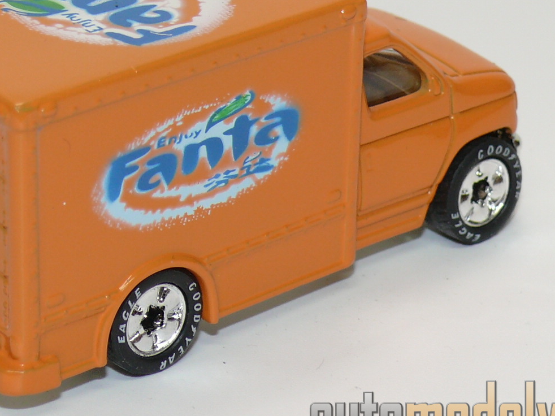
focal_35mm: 176
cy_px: 128
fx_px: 2821
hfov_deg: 11.2
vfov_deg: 8.4
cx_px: 179
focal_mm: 13.8
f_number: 4
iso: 100
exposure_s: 1/30
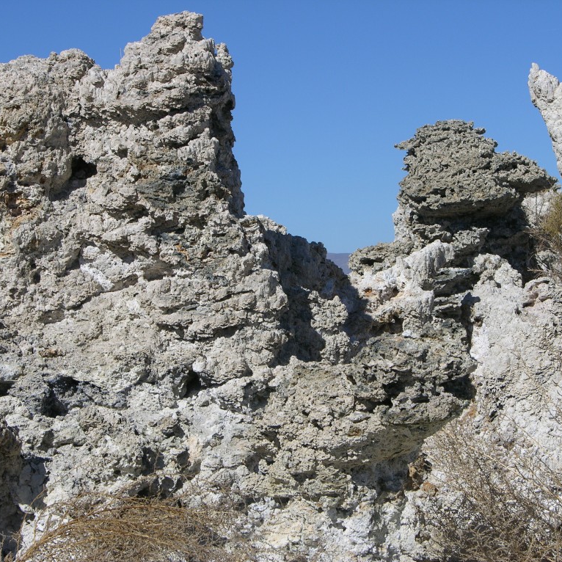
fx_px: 1910
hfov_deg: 16.7
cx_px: 277
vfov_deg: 16.7
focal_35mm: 104
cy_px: 281
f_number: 5.6
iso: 50
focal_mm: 22.3
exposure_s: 1/503
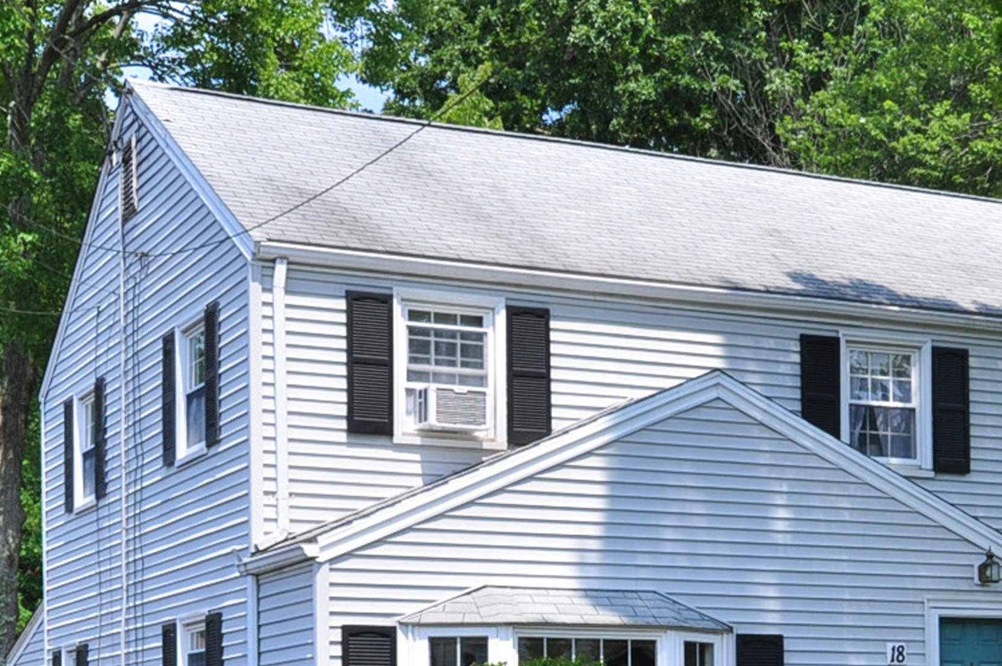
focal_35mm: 53
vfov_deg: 24.9
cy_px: 571
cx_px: 666
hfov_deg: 37.2
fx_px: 1474
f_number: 8
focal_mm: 20
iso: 200
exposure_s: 1/400
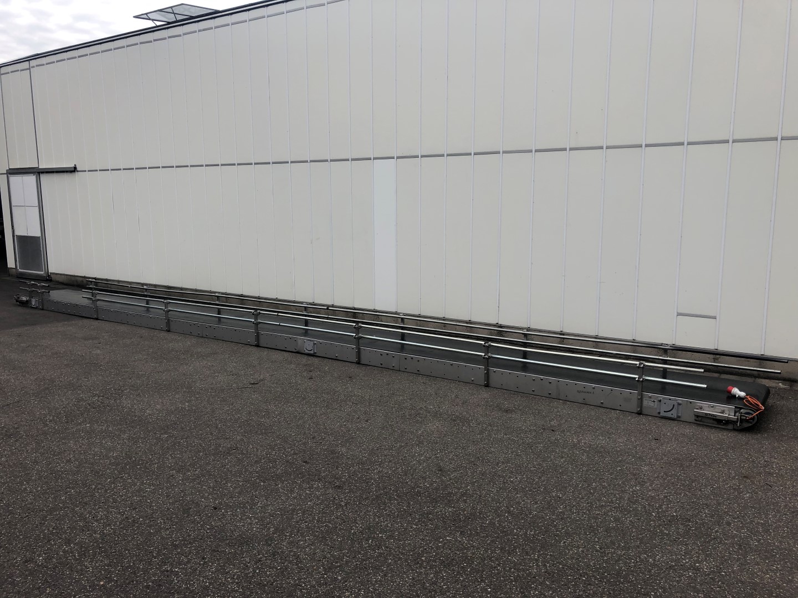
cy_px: 299
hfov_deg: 63.4
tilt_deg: -8.3
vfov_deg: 49.7
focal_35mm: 28
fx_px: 645
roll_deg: +0.3
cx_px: 399
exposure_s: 1/340
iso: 20
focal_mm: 4
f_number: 1.8
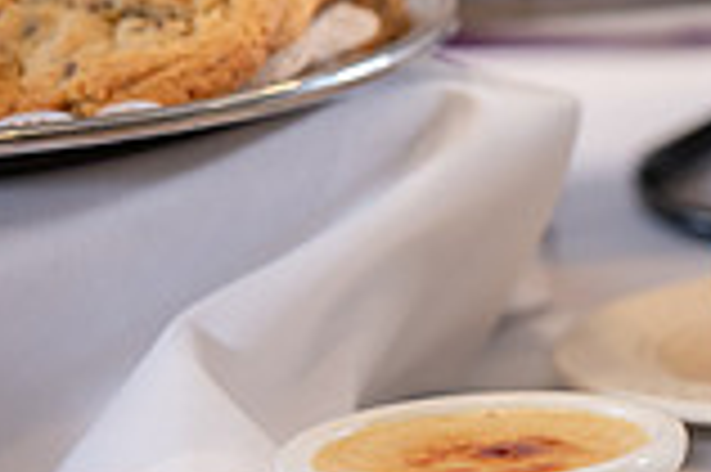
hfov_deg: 4.0
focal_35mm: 514
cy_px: 501
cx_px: 1246
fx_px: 10141
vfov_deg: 2.7
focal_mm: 140
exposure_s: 1/160
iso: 400
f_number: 3.5
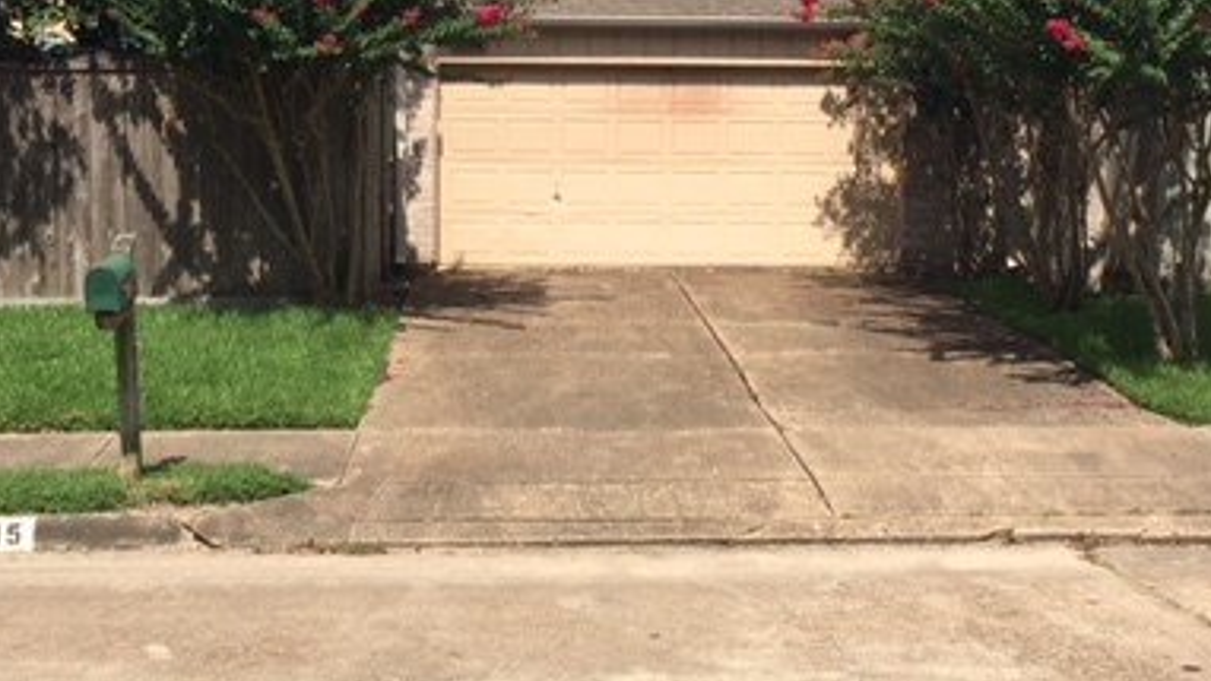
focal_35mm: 53
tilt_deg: -3.1
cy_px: 250
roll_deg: -2.3
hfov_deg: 39.2
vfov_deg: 22.6
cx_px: 621
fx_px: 1702
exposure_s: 1/1721
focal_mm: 4.15
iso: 32
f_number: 2.2
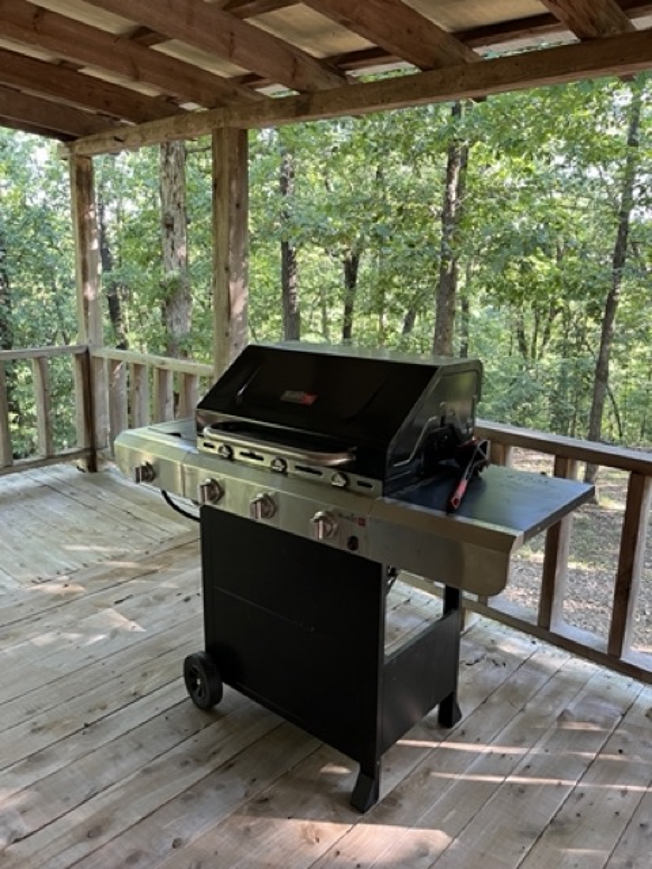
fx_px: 653
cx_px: 326
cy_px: 434
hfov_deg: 53.1
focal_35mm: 26
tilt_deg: -13.5
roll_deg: -1.2
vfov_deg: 67.3
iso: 125
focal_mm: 5.1
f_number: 1.6
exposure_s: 1/85
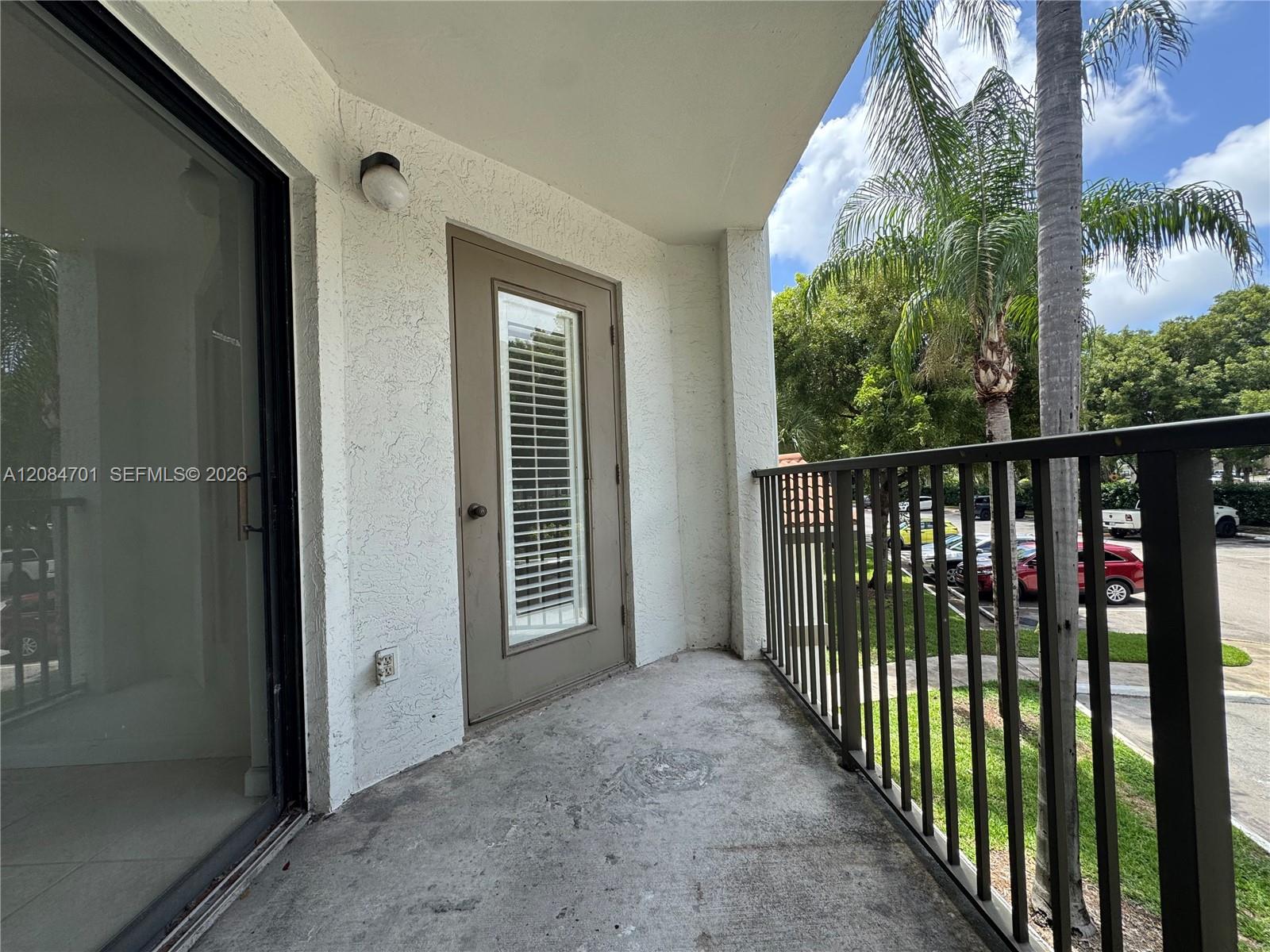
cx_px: 635
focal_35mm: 14
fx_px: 514
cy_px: 476
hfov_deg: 102.1
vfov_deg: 85.7
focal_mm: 2.22
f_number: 2.2
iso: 40
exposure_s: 1/456
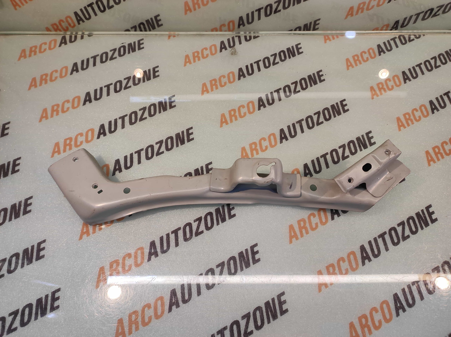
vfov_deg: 74.7
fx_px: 221
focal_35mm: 17
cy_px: 168
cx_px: 226
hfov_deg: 91.1
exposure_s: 1/50
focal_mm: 4.74
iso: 133
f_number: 1.79
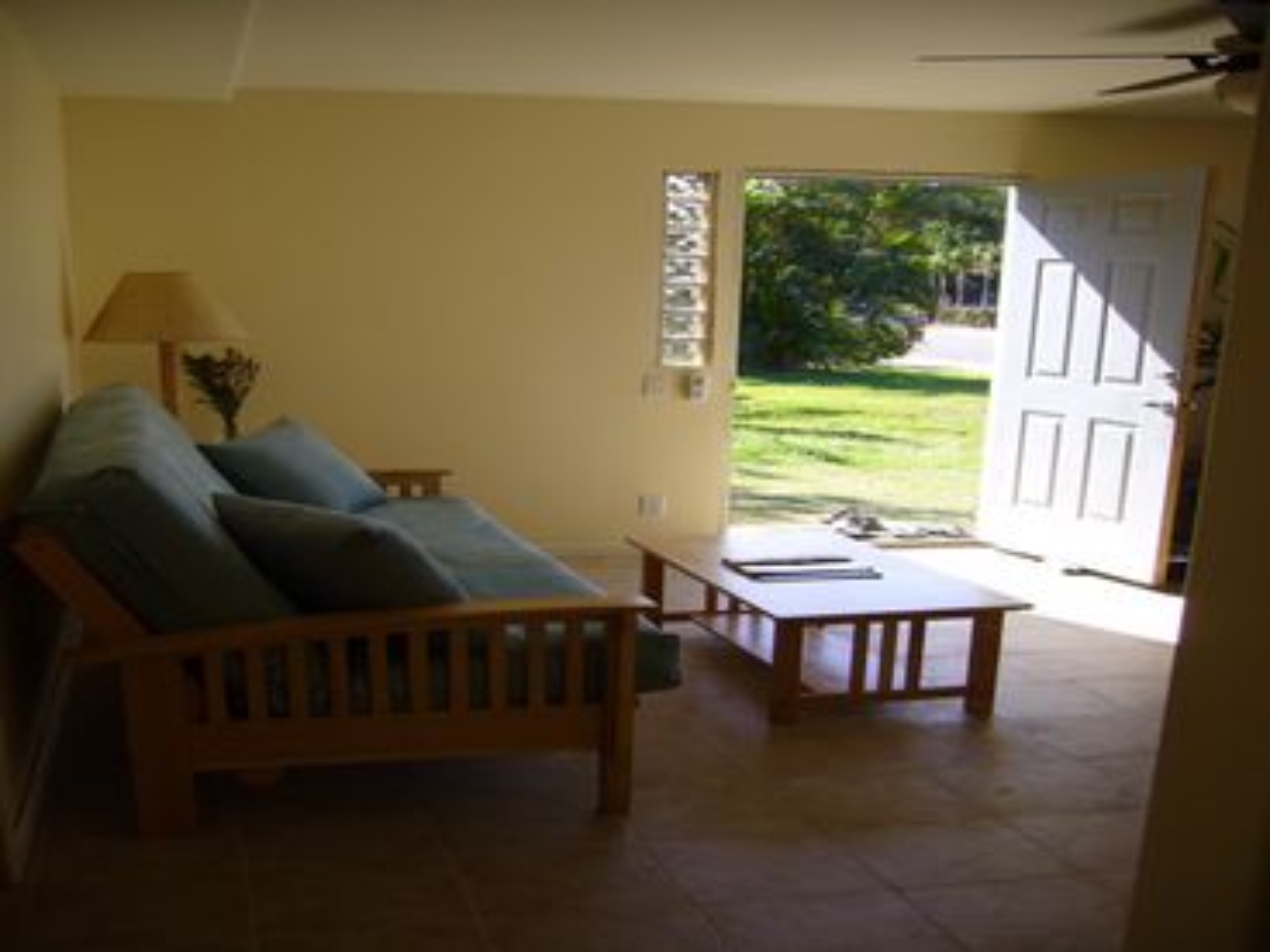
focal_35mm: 35
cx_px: 635
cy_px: 476
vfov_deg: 40.7
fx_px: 1284
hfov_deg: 52.6
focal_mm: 5.8
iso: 80
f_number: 2.8
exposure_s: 1/320
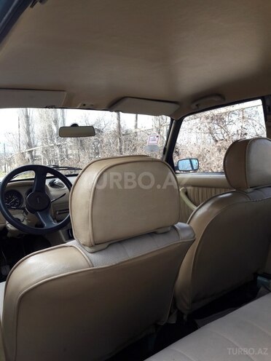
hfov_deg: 49.7
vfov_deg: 63.4
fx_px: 292
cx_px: 136
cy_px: 180
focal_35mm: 28
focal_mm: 3.7
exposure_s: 1/132
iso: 40
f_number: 1.9
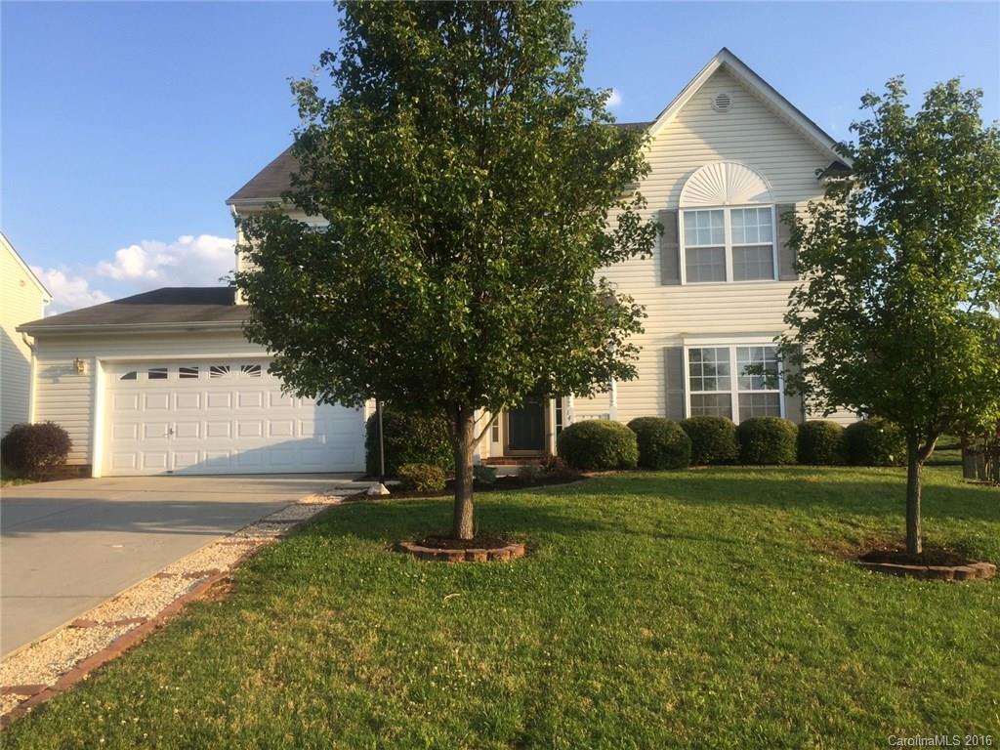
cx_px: 500
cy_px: 375
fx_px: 838
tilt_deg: +7.6
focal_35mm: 29
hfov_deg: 61.7
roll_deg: -0.1
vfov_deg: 48.2
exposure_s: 1/775
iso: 32
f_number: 2.2
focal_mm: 4.15
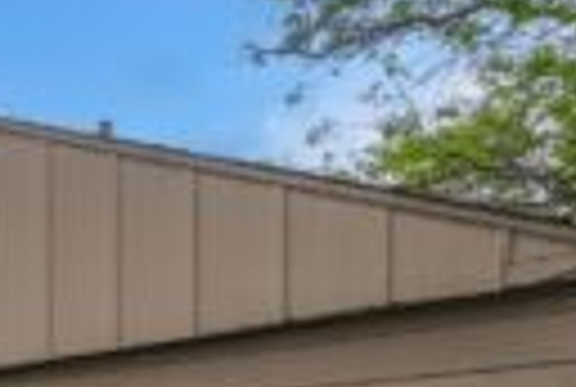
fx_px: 850
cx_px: -279
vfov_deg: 22.2
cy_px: 542
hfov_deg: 27.0
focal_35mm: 53
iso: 80
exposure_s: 1/160
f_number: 7.1
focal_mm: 17
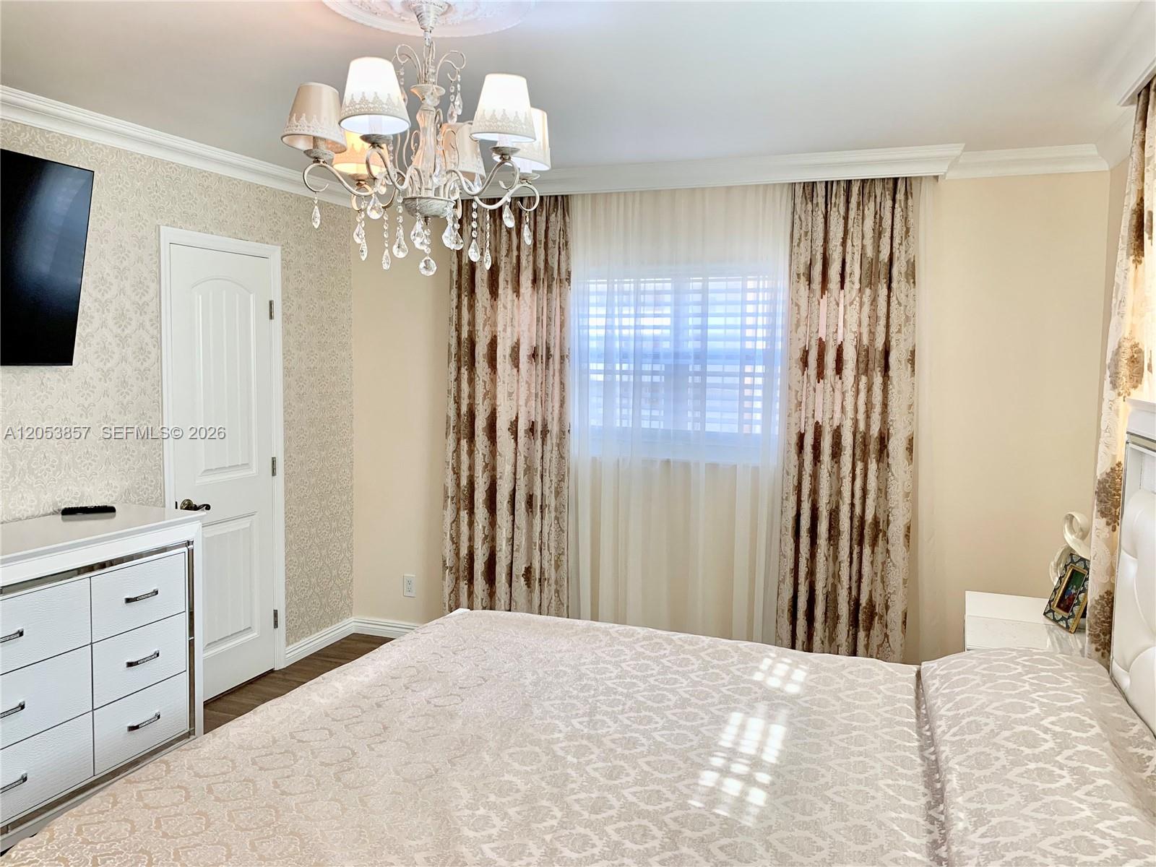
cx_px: 578
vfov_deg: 53.1
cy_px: 434
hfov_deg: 67.3
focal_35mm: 26
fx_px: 868
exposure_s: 1/120
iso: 80
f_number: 1.8
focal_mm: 4.25
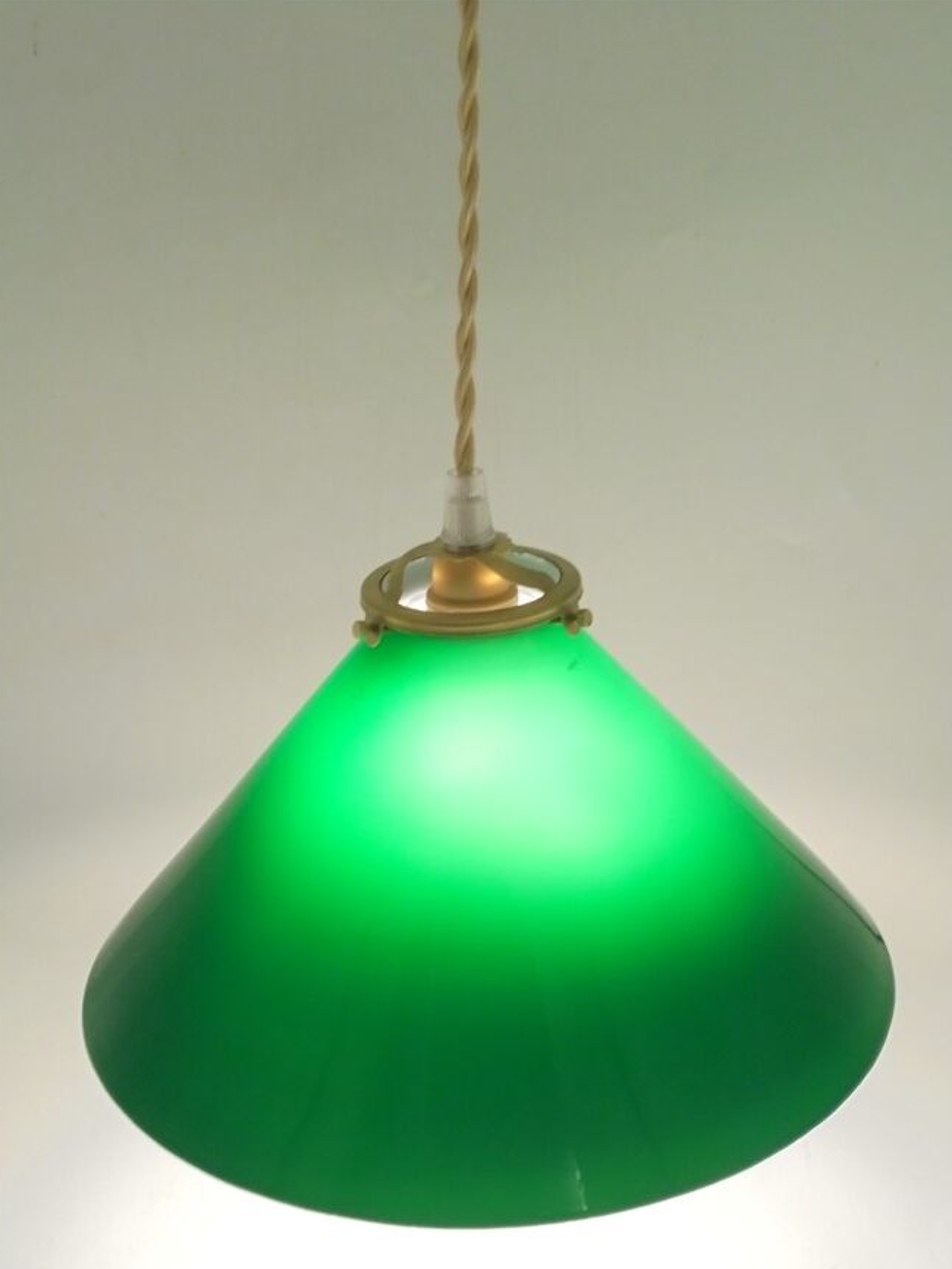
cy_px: 654
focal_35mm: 51
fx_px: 1870
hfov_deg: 28.6
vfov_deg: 37.5
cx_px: 485
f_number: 4.8
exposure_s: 1/30
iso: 320
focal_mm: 8.9
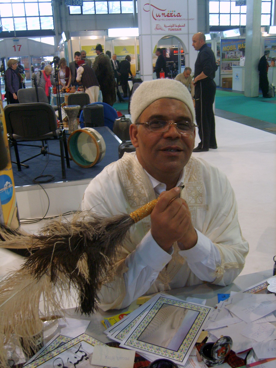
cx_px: 138
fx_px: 372
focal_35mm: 35
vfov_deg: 52.6
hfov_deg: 40.7
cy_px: 184
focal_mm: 7.4
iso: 113
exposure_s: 1/30
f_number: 2.8
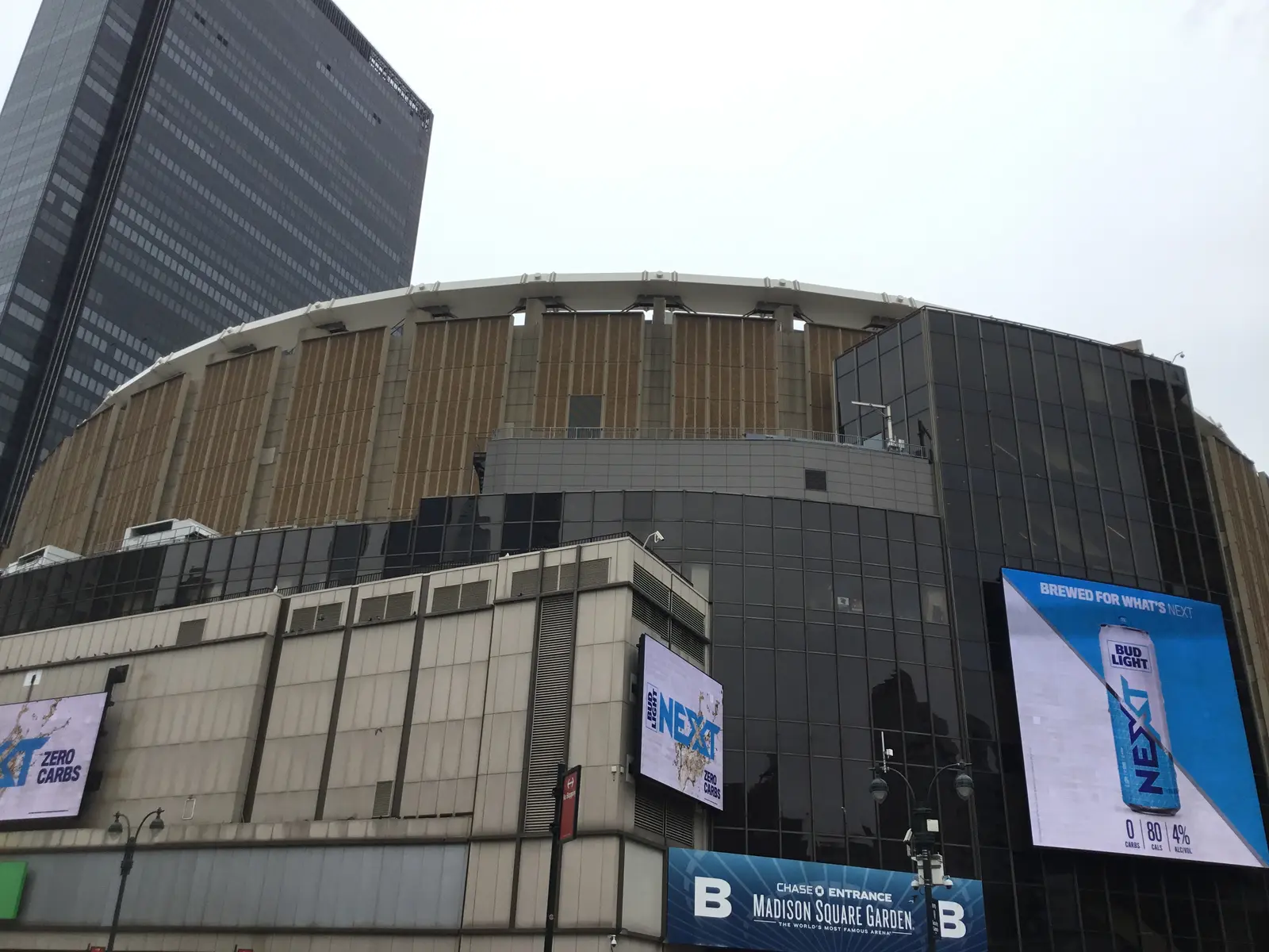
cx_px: 634
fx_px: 1136
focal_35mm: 31
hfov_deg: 58.4
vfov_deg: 45.4
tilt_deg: +27.5
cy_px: 476
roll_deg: -2.1
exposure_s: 1/981
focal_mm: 3.3
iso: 25
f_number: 2.4
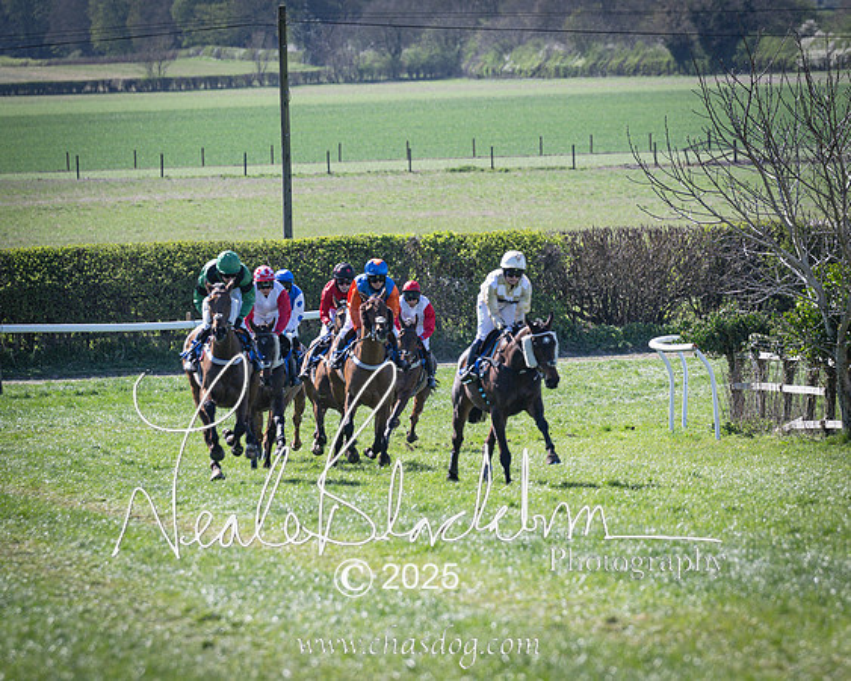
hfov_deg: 5.9
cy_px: 331
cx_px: 526
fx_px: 8222
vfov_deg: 4.7
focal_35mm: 327
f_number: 4
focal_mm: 165
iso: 220
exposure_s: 1/2000
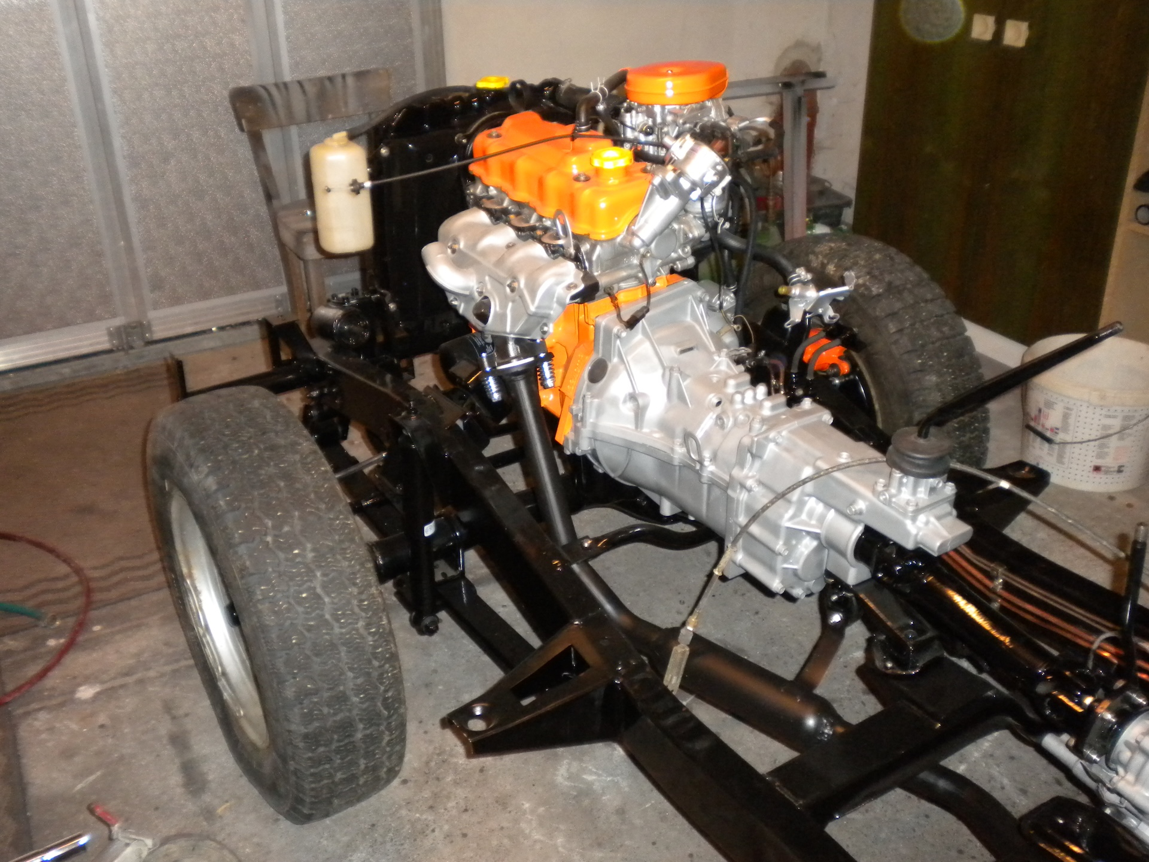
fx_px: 1162
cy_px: 431
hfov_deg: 52.6
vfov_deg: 40.7
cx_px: 574
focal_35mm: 35
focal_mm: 6.3
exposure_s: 1/30
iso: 400
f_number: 3.1
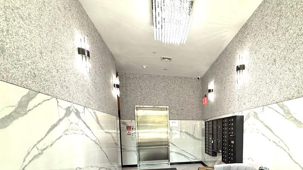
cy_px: 147
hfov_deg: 78.0
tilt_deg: -5.6
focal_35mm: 22
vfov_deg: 47.3
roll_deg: -0.4
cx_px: 207
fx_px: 177
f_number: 2.2
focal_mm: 2.22
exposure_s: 1/120
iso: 160
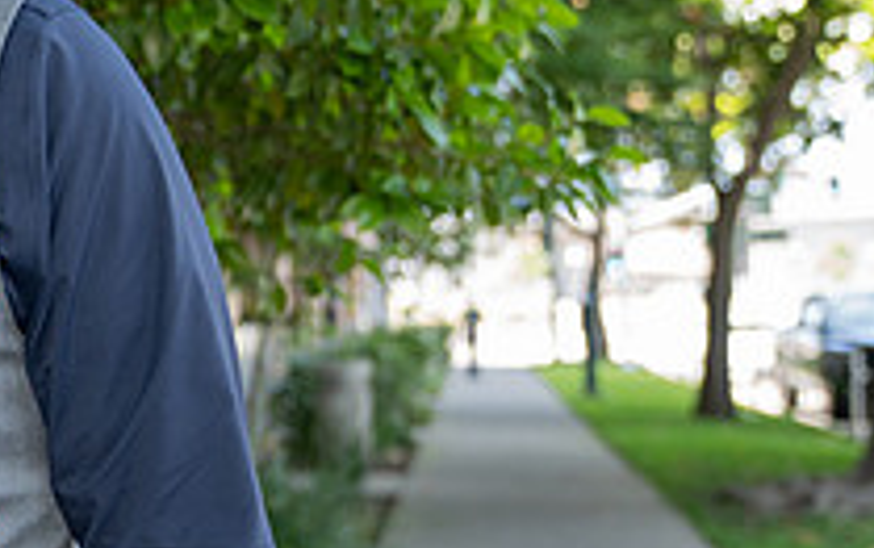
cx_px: -318
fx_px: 1955
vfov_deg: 16.0
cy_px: 299
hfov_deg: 22.1
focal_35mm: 82
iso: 500
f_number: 3.2
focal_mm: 29
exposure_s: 1/250
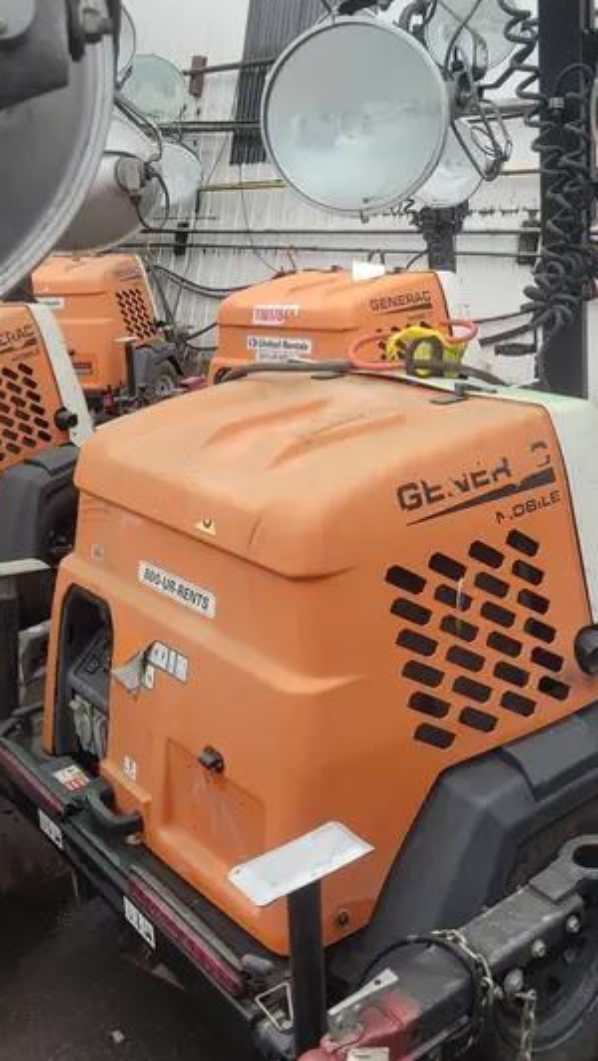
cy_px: 382
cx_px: 460
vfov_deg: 50.9
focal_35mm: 39
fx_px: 1097
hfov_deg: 29.9
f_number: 1.8
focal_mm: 5.4
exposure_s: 1/120
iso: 64
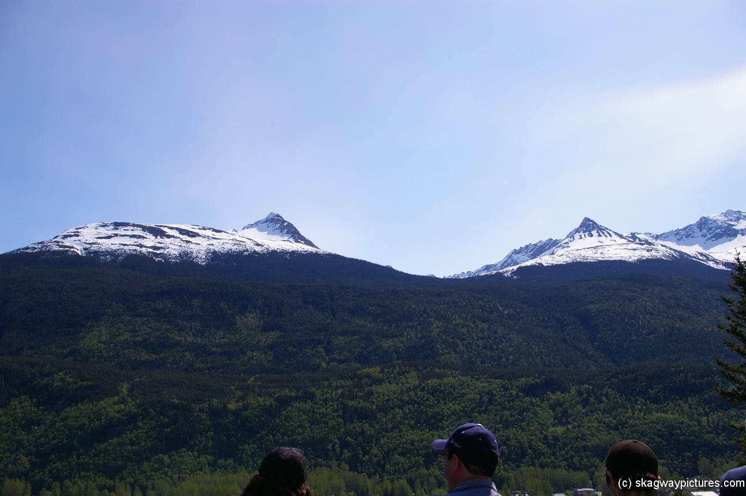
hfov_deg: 59.5
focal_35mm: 32
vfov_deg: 41.7
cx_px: 373
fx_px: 652
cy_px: 248
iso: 200
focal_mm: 21
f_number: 13
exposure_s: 1/250
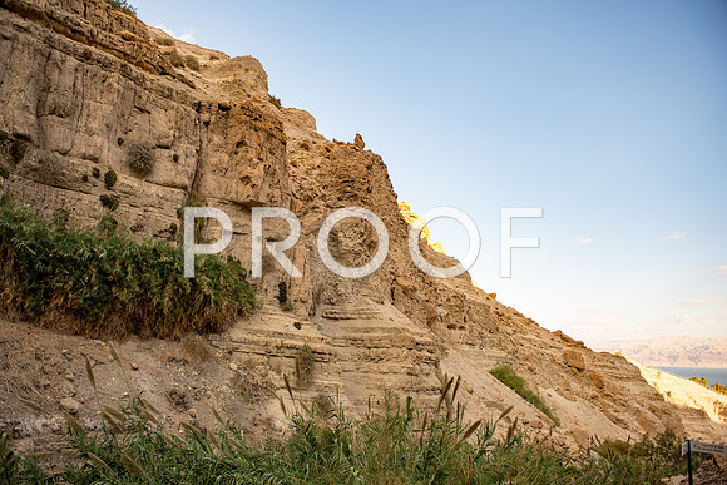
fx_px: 485
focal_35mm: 24
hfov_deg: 73.7
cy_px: 242
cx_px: 364
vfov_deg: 53.2
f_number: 2.8
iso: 200
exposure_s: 1/640
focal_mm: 24
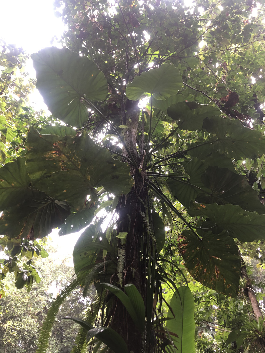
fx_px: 286
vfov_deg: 63.4
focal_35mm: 28
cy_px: 176
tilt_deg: +50.4
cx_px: 132
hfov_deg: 49.7
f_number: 1.8
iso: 32
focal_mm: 4
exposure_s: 1/30
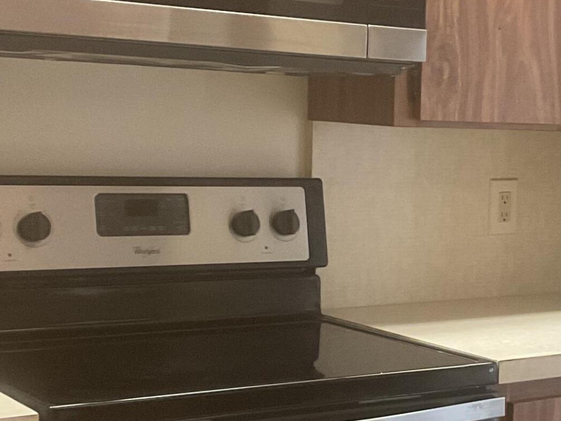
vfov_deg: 17.7
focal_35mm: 83
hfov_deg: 23.1
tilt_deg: -8.0
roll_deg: -4.1
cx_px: 465
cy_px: 293
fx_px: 1345
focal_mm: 3
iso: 200
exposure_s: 1/60
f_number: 1.8
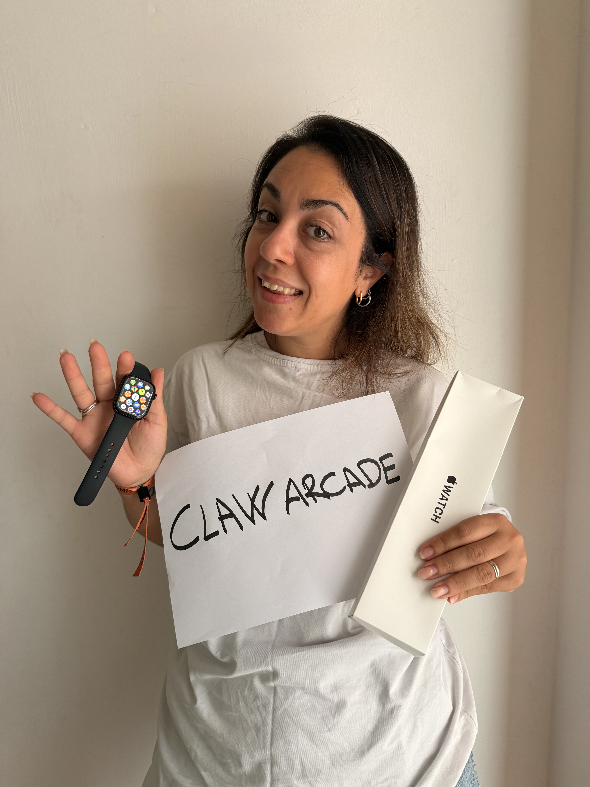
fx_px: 545
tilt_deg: -8.1
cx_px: 295
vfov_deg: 71.6
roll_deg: +0.6
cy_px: 394
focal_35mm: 24
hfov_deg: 56.8
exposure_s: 1/120
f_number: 1.78
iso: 200
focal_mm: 6.76
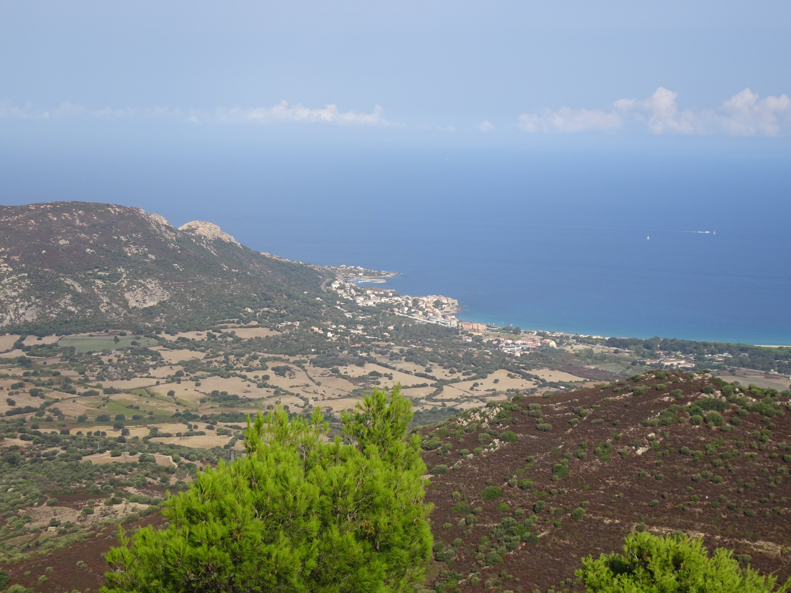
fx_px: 1462
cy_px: 296
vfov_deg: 22.9
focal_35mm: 64
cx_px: 396
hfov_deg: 30.3
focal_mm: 10.95
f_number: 4.5
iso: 80
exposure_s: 1/640
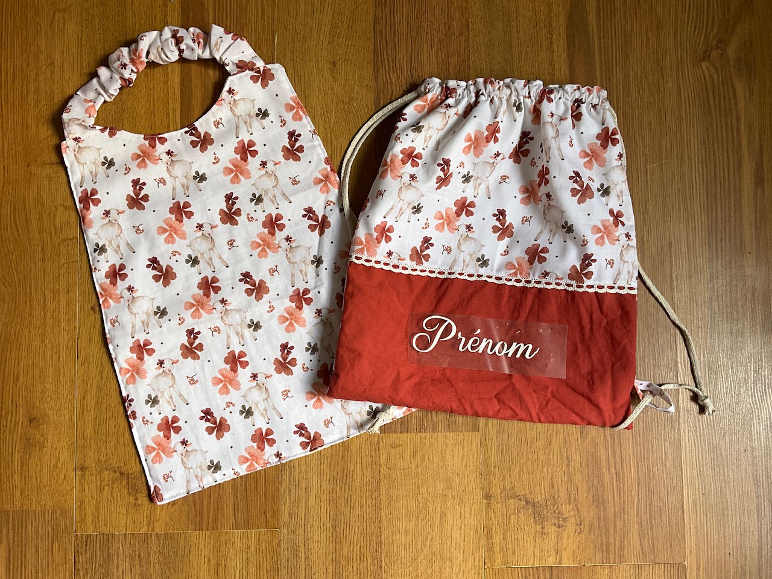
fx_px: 647
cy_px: 290
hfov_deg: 61.7
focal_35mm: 29
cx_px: 386
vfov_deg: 48.2
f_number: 1.8
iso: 50
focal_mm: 3
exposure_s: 1/122
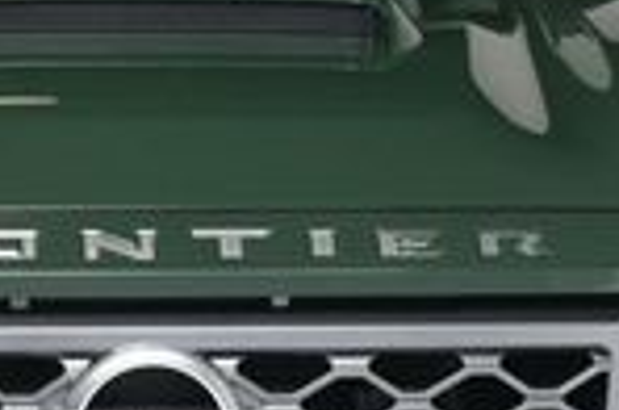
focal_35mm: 208
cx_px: 92
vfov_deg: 6.6
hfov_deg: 9.9
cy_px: 360
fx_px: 3569
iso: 100
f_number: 10
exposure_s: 1/160
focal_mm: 32
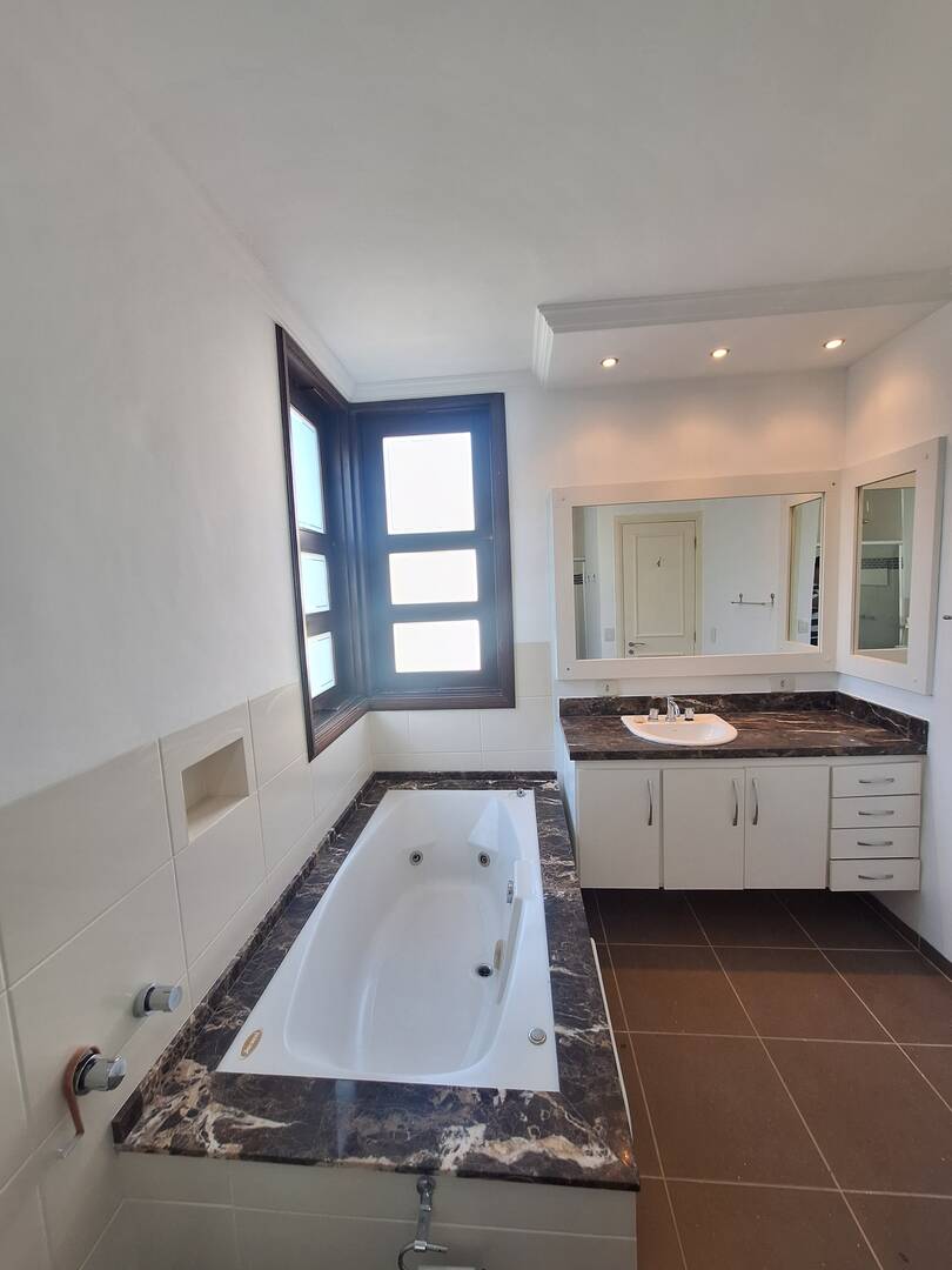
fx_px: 477
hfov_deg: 89.9
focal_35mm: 13
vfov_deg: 106.2
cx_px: 476
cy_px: 635
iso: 80
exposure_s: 1/60
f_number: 2.2
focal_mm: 1.74
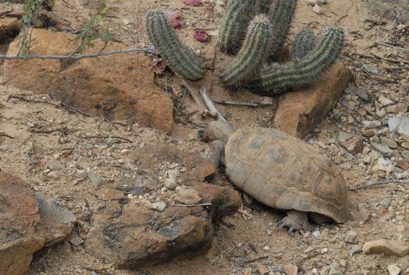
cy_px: 138
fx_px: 1281
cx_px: 204
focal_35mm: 112
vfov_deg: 12.2
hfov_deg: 18.1
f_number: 11
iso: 1600
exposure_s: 1/640
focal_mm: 75
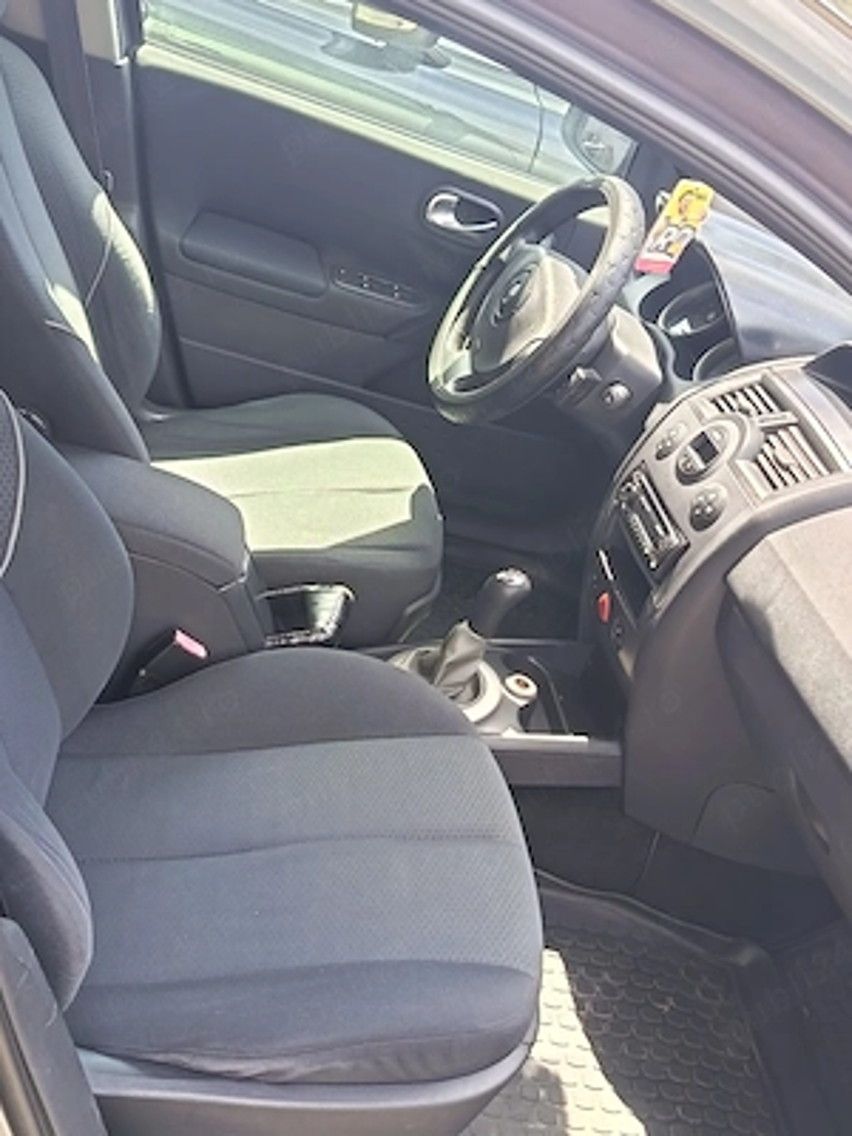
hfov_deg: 36.8
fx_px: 1280
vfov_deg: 47.9
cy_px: 568
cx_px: 426
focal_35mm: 39
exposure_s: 1/100
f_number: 1.75
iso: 294
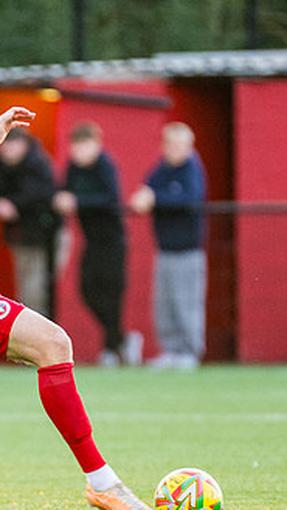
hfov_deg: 1.0
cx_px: -52
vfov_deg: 1.8
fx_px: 15833
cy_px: 323
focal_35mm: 1170
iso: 1250
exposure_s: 1/640
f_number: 2.8
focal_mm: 300
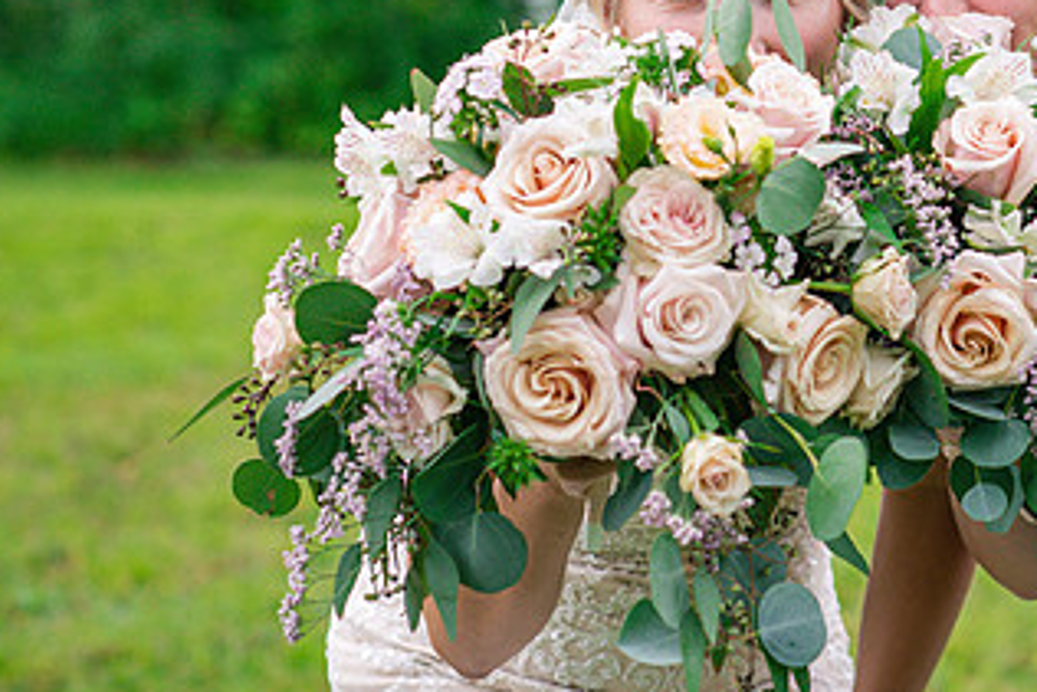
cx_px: 902
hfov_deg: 13.1
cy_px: 143
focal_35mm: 156
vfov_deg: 8.8
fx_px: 4496
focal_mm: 85
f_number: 3.5
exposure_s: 1/2000
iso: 500
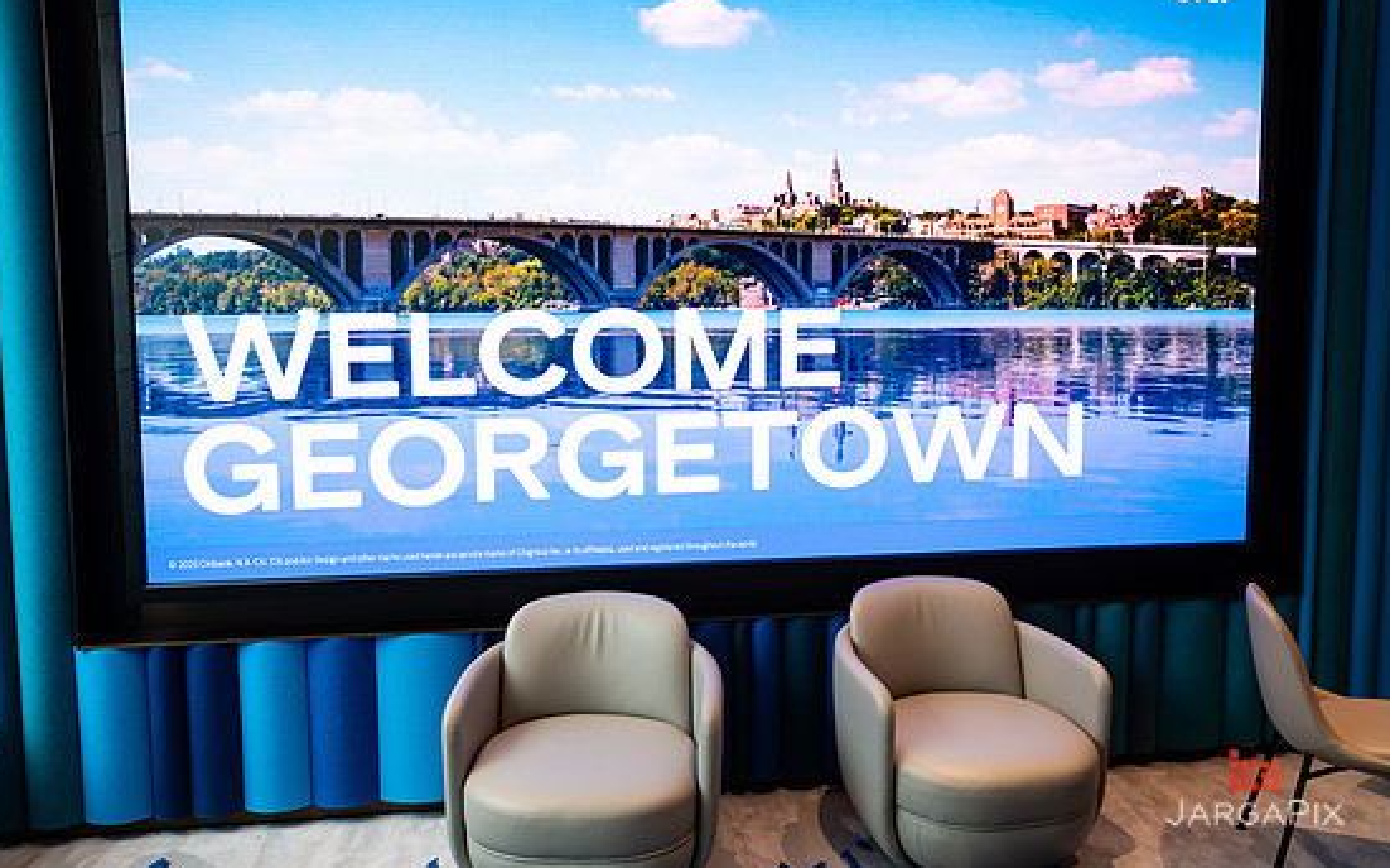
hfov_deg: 68.4
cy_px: 388
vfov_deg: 45.9
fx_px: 1023
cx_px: 688
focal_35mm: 27
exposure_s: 1/160
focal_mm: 24
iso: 400
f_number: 3.2
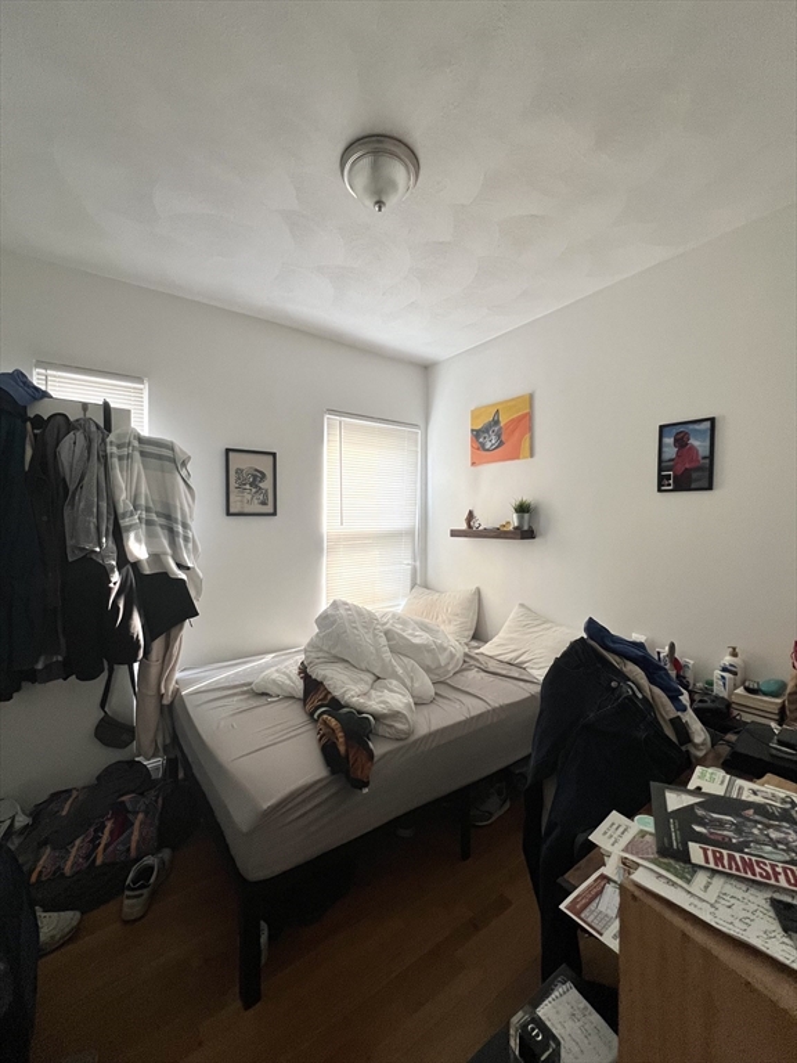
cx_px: 398
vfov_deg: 106.2
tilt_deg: -0.3
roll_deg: +0.8
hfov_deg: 89.9
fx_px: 399
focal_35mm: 13
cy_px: 532
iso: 160
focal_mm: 1.57
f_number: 1.8
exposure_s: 1/99
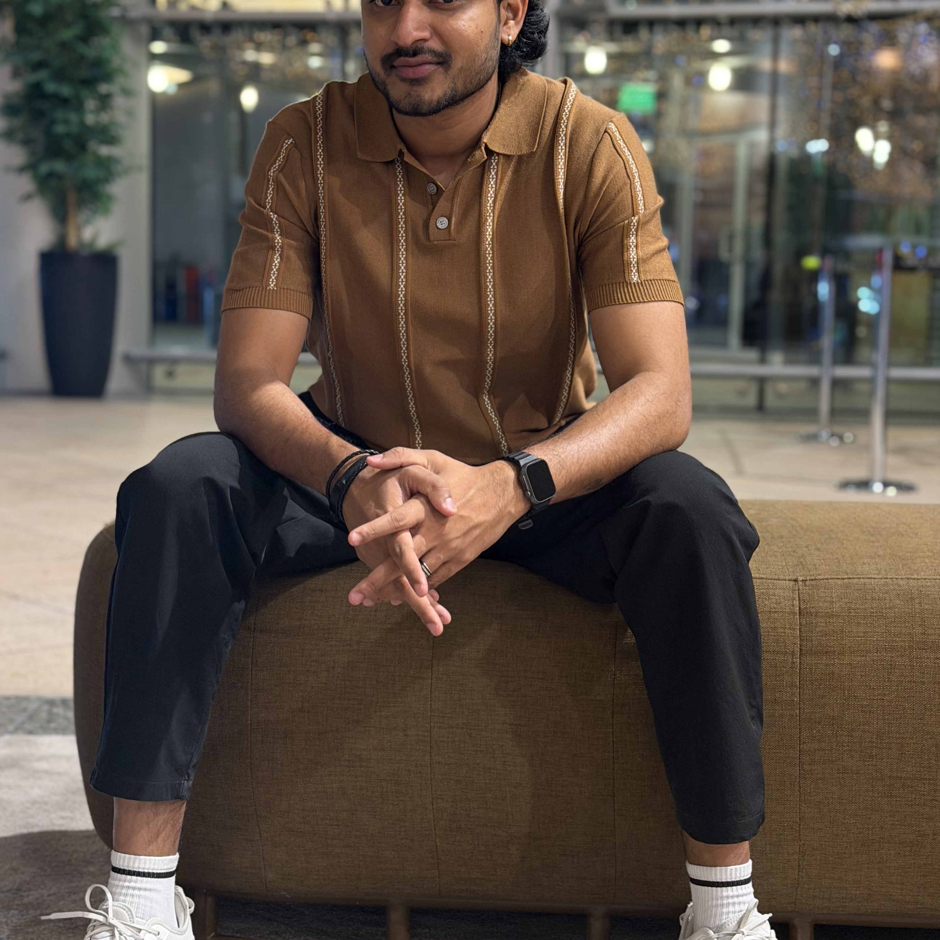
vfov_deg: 28.2
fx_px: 1874
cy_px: 456
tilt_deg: -5.0
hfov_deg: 28.1
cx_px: 435
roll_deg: -1.4
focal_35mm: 61
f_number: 1.78
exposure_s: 1/33
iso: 250
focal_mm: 6.76
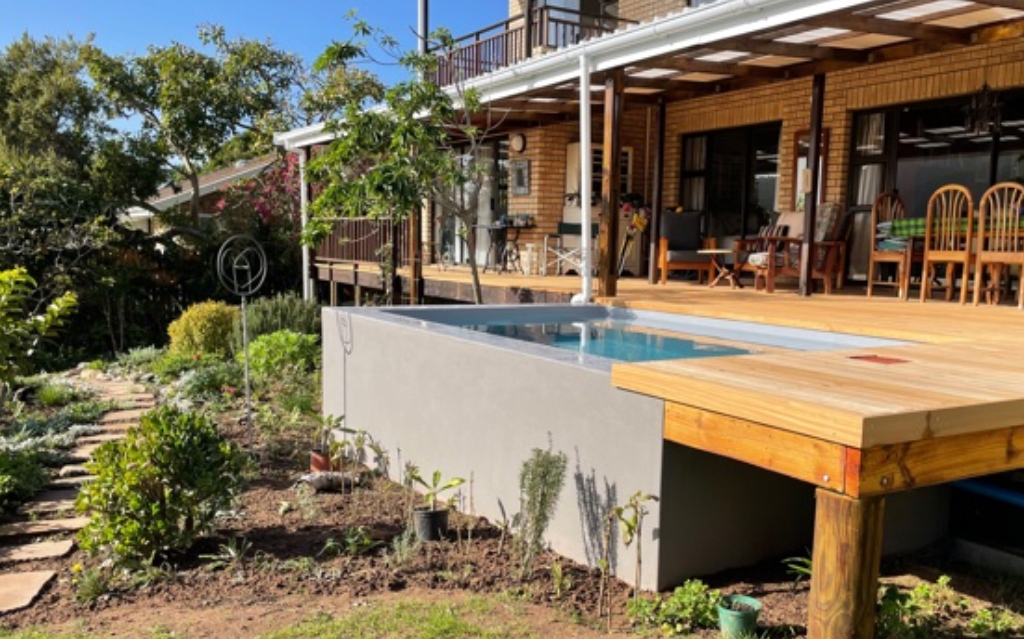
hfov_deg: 59.6
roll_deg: -0.7
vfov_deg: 39.3
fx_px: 893
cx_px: 533
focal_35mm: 32
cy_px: 366
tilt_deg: -7.7
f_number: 1.6
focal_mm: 4.2
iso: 32
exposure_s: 1/2304
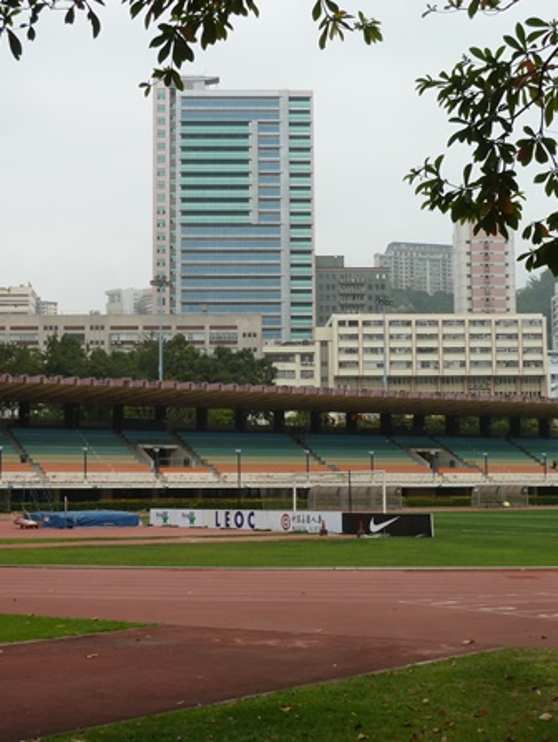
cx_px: 246
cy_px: 370
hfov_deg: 24.8
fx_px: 1266
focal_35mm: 59
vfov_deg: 32.7
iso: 80
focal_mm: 7.3
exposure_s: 1/400
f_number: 4
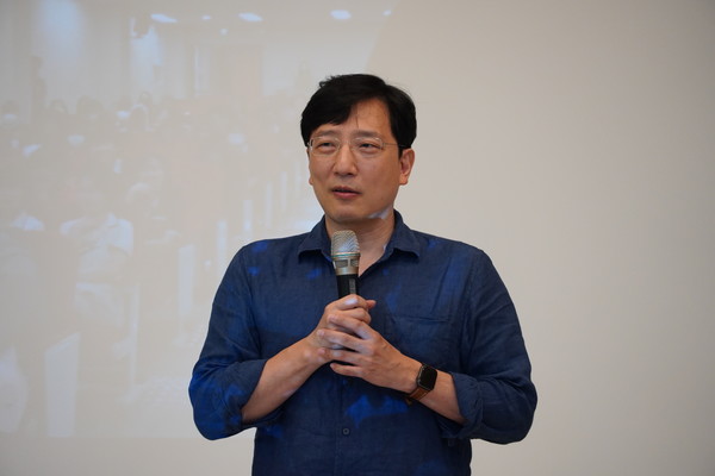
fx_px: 4022
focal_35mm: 202
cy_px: 238
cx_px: 358
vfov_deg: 6.8
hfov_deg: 10.2
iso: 1600
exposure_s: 1/100
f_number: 5.6
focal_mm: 135
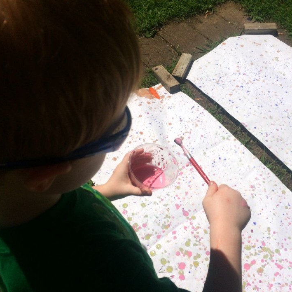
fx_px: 353
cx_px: 174
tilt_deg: -51.4
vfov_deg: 44.9
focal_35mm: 37
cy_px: 149
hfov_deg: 44.7
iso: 32
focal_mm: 4.15
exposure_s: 1/10309
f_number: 2.2
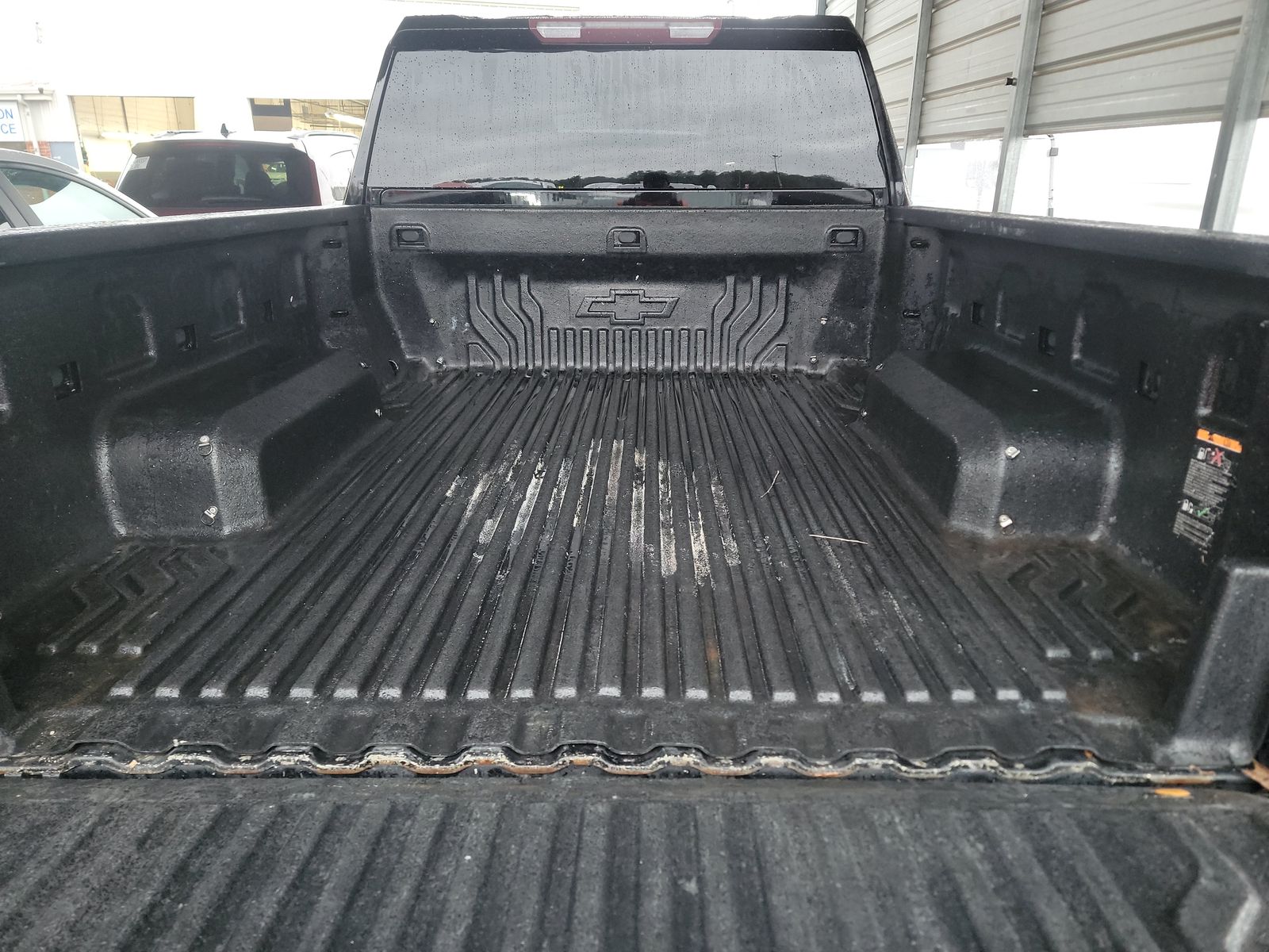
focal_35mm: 24
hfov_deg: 71.6
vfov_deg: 56.8
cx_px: 634
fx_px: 880
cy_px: 476
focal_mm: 6.7
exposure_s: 1/59
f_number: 1.8
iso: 628
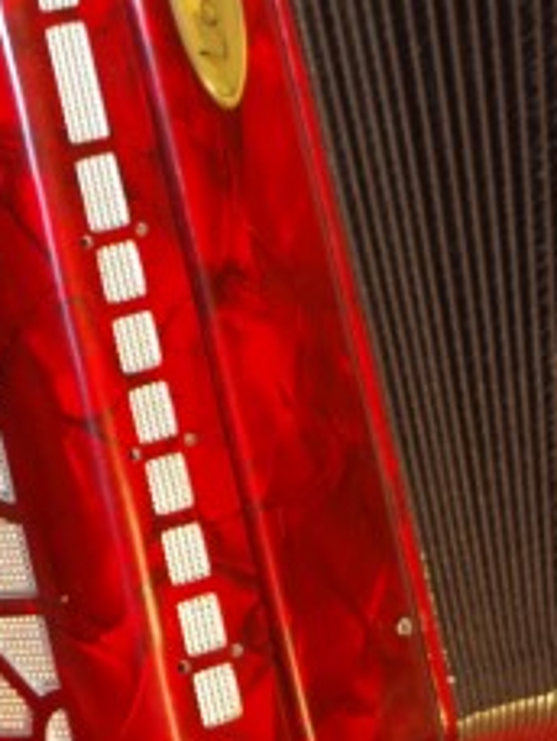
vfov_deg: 14.8
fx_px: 2808
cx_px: 217
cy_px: 28
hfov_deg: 11.3
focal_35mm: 131
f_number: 4
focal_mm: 26.25
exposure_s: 1/100
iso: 400
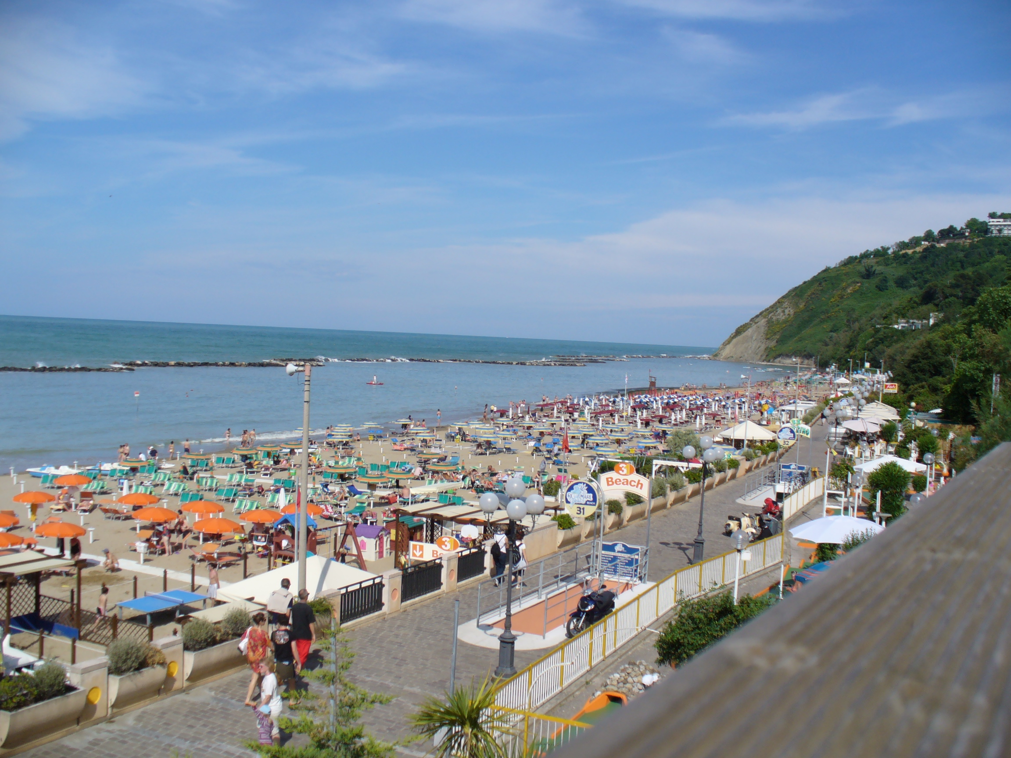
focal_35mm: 37
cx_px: 506
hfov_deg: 50.1
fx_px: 1081
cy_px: 379
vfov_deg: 38.7
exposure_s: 1/400
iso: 64
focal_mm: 6.1
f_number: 5.6
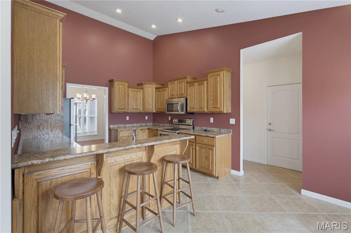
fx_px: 156
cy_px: 116
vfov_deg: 73.7
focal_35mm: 16
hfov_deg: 96.8
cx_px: 176
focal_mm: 16
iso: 250
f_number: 6.3
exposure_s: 1/2.5
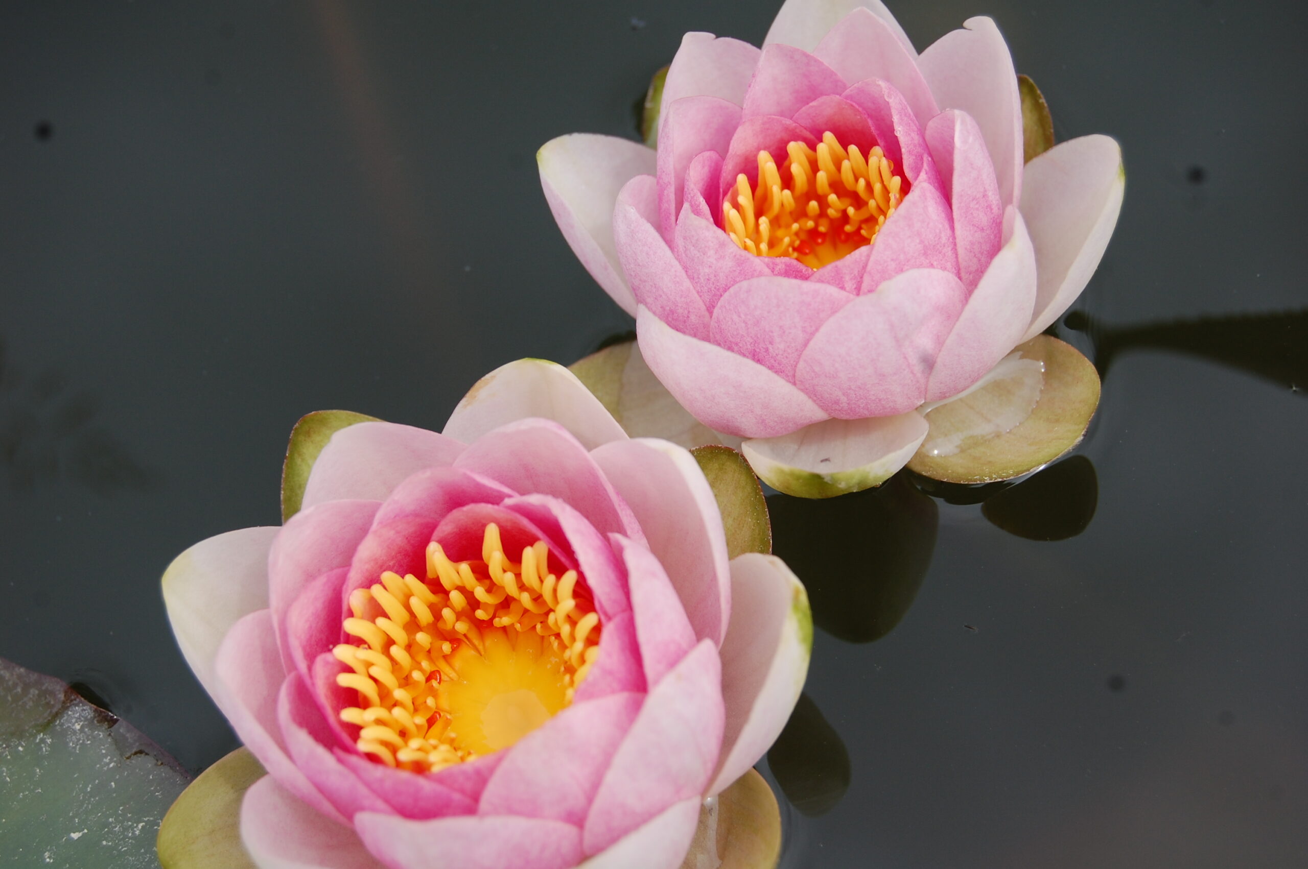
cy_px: 434
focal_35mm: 72
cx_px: 654
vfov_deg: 18.9
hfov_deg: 28.1
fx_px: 2614
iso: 200
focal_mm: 48
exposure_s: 1/250
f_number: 8
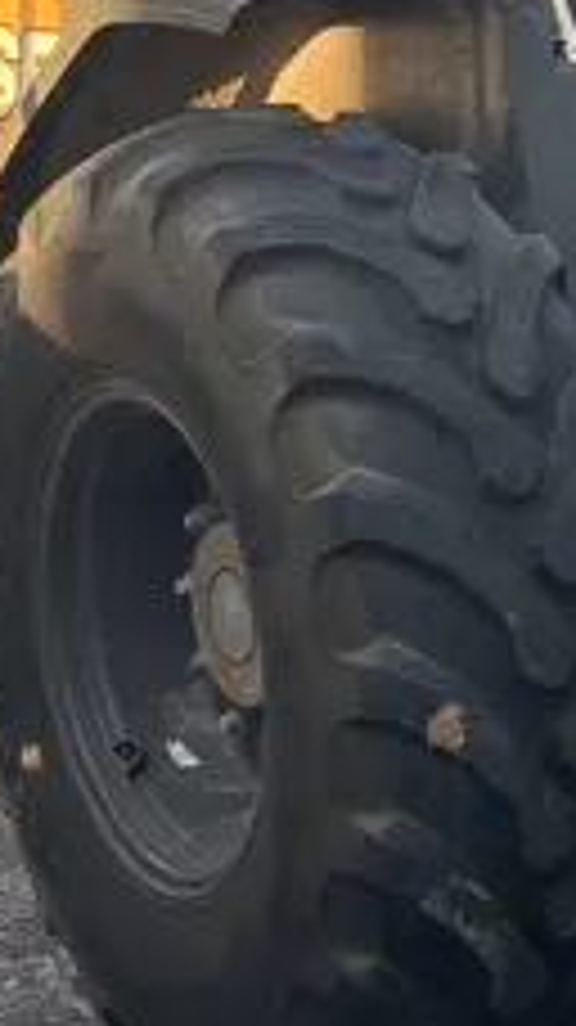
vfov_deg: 21.1
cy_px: 29
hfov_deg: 12.2
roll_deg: +1.4
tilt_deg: -5.3
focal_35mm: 98
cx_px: 594
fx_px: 2665
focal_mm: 3.99
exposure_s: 1/122
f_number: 1.8
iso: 25
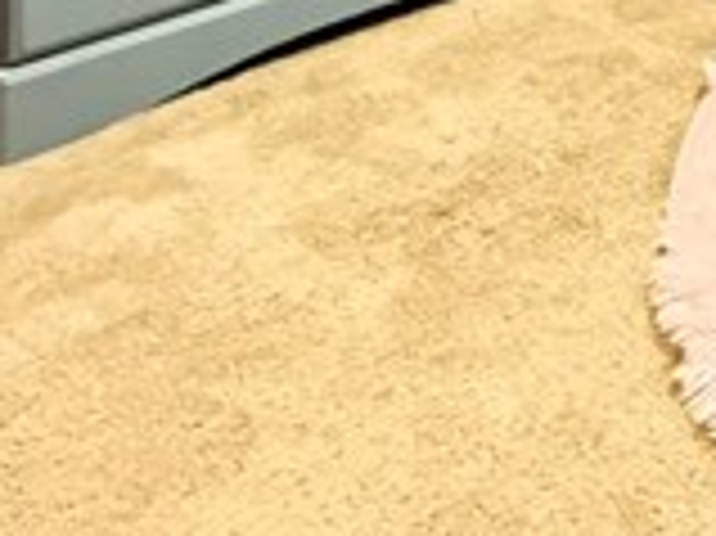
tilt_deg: -0.7
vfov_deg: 11.6
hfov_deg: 18.4
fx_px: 1860
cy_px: -941
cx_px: 1184
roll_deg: -0.1
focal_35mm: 90
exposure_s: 1/30
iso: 1600
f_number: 2.2
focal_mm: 2.22
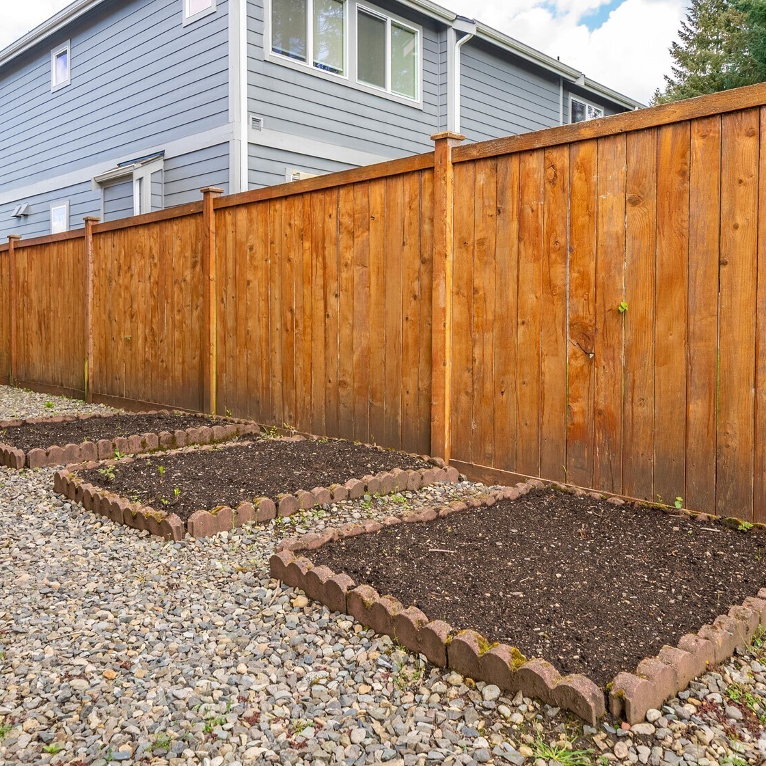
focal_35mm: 27
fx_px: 676
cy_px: 384
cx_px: 346
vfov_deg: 59.1
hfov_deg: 59.0
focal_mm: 21
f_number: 7.1
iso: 100
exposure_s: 1/30
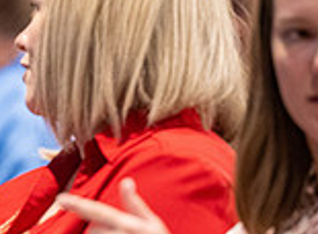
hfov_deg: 2.5
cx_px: 76
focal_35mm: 798
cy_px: 230
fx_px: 7280
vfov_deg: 1.8
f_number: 2.8
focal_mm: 200
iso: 4000
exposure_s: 1/250
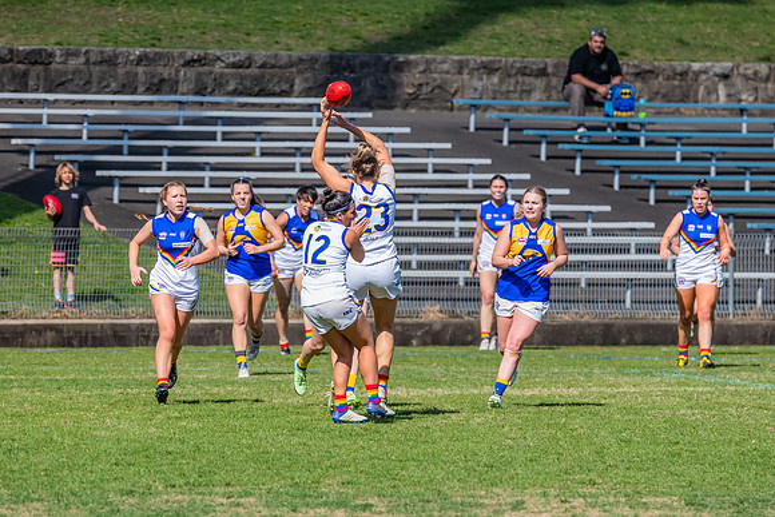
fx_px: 10438
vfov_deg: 2.8
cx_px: 396
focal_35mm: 485
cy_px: 264
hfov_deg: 4.3
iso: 800
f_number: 11
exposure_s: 1/1600
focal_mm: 400
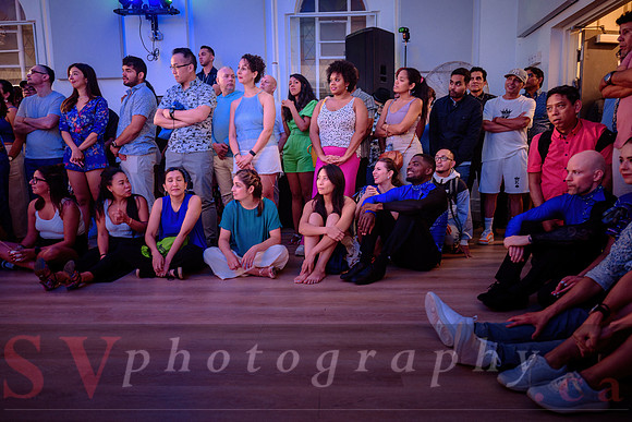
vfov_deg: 51.6
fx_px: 436
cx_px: 322
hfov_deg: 71.8
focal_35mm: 25
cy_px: 211
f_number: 2.8
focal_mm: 24
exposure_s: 1/80
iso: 1600
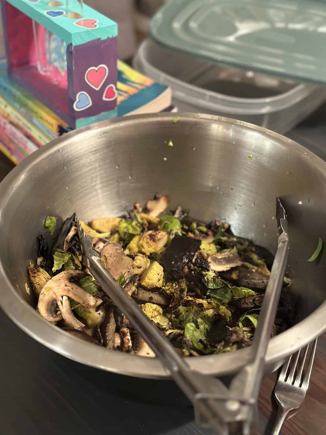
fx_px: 603
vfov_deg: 39.7
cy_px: 218
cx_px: 163
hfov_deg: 30.3
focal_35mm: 48
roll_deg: +1.5
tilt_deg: -41.9
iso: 640
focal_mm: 6.86
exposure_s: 1/40
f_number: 1.78
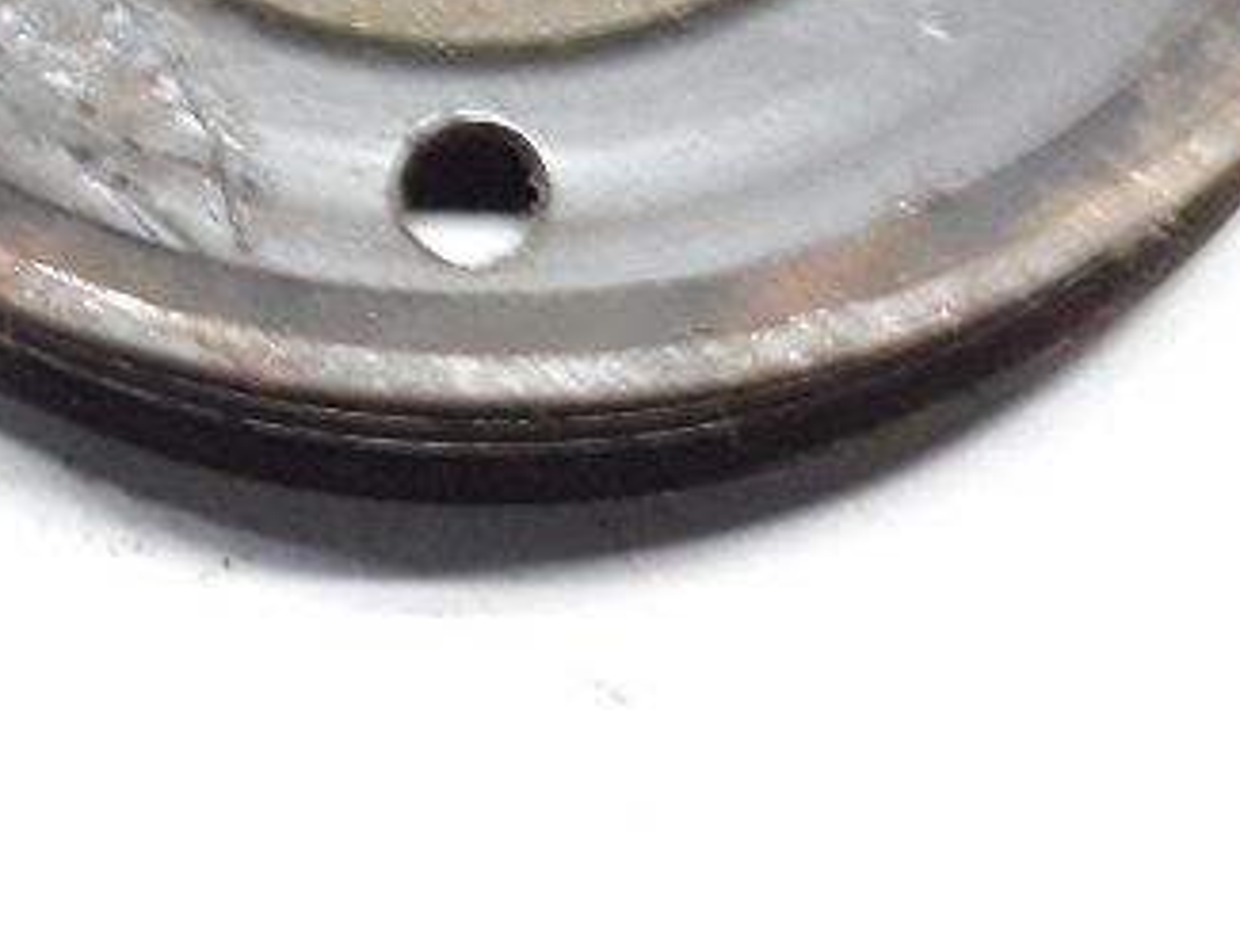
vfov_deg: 16.2
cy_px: -389
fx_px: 3046
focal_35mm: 85
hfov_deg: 22.8
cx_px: 320
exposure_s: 1/20
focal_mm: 3.6
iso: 500
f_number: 1.9
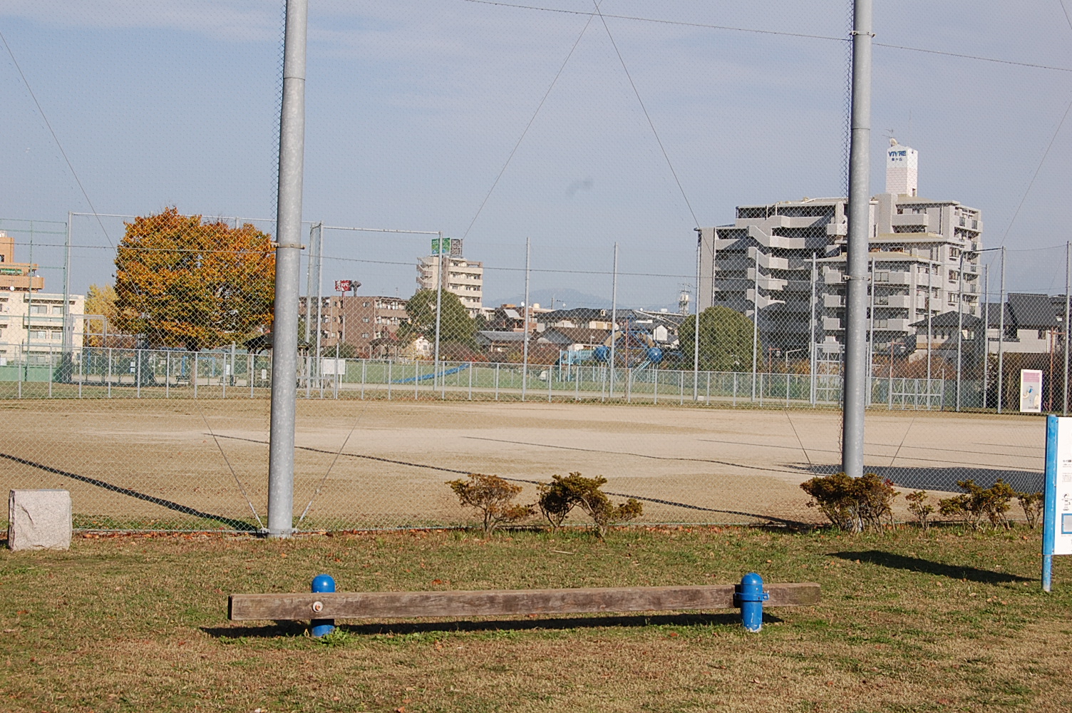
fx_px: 1696
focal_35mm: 57
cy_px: 356
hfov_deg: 35.1
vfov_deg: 23.7
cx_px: 536
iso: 200
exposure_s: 1/400
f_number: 10
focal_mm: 38
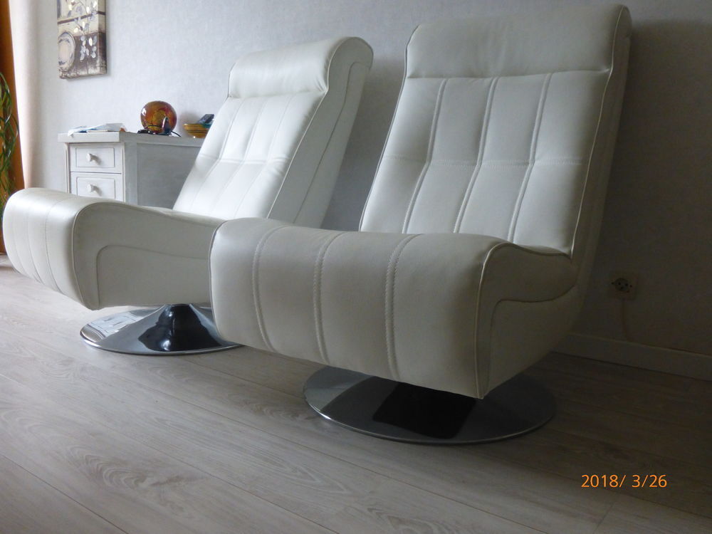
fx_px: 617
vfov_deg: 46.8
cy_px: 267
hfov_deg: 60.0
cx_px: 356
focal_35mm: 30
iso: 400
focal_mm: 5.2
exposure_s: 1/60
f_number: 3.3
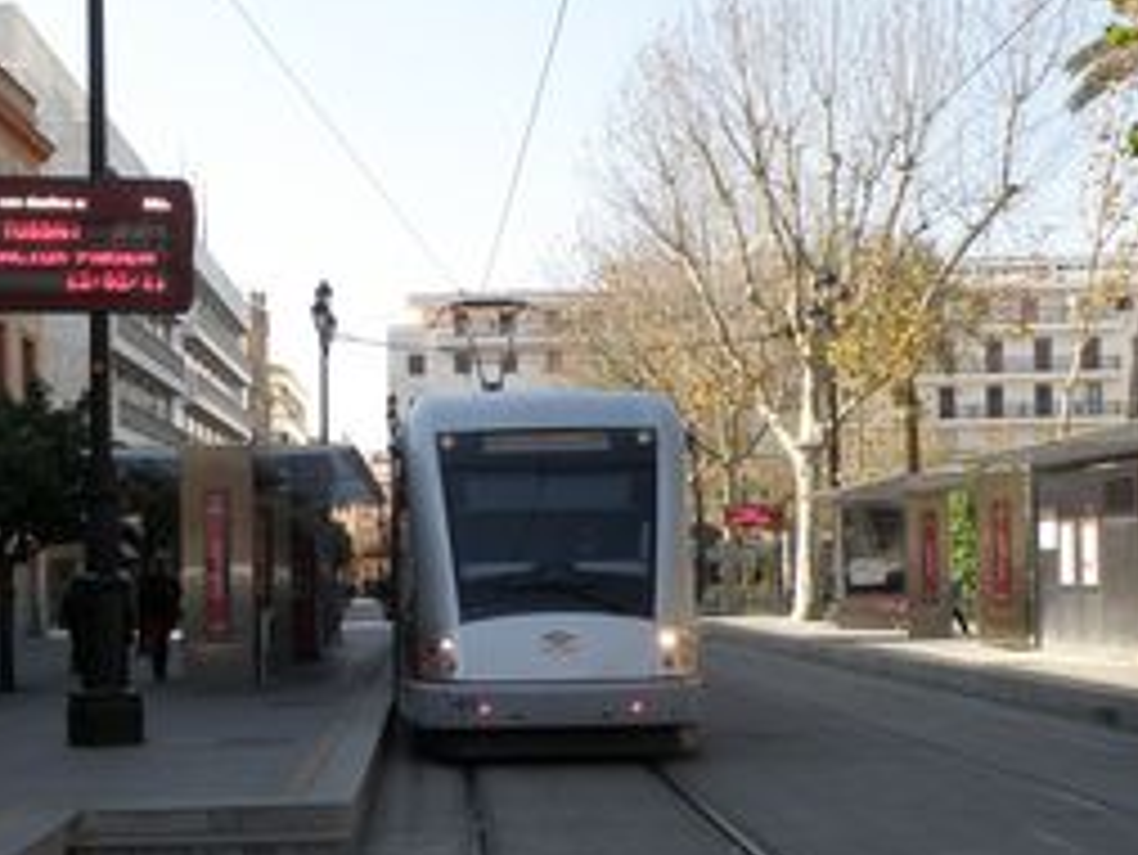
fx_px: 1776
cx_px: 382
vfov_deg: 27.0
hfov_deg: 35.2
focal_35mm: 54
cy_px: 538
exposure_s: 1/125
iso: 64
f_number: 5.6
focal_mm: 6.97
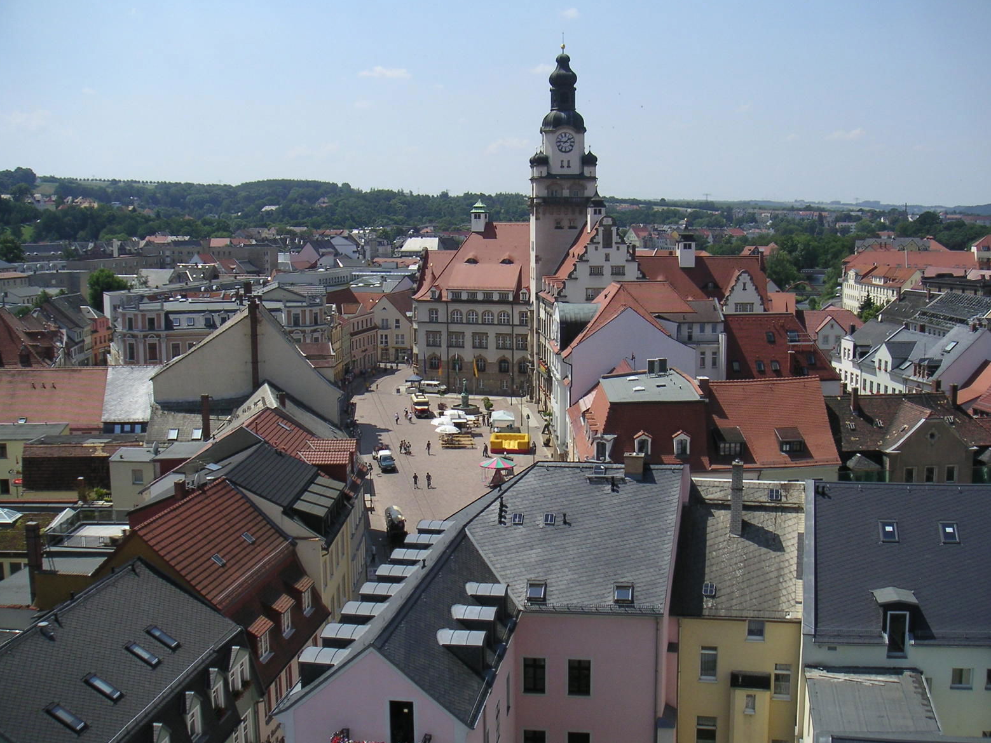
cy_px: 369
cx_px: 499
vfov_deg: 36.8
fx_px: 1116
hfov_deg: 47.9
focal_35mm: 39
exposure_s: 1/180
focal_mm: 6
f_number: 6.7
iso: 50
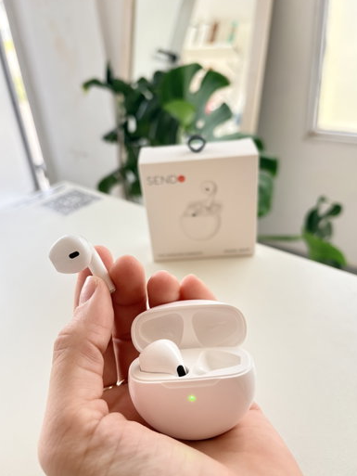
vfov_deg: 65.3
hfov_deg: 51.4
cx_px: 176
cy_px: 242
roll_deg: +5.4
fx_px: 371
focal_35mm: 27
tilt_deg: -29.9
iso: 80
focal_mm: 5.96
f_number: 1.6
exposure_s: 1/121
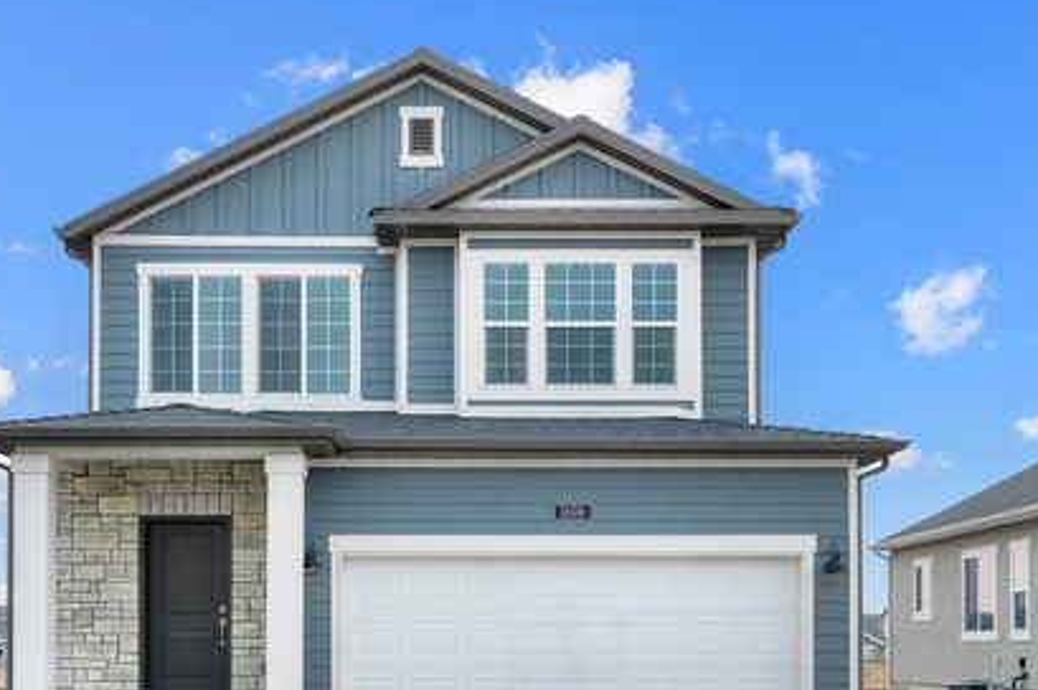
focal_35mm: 47
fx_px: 1354
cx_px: 414
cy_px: 505
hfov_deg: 41.7
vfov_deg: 28.2
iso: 320
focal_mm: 30
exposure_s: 1/800
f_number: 8
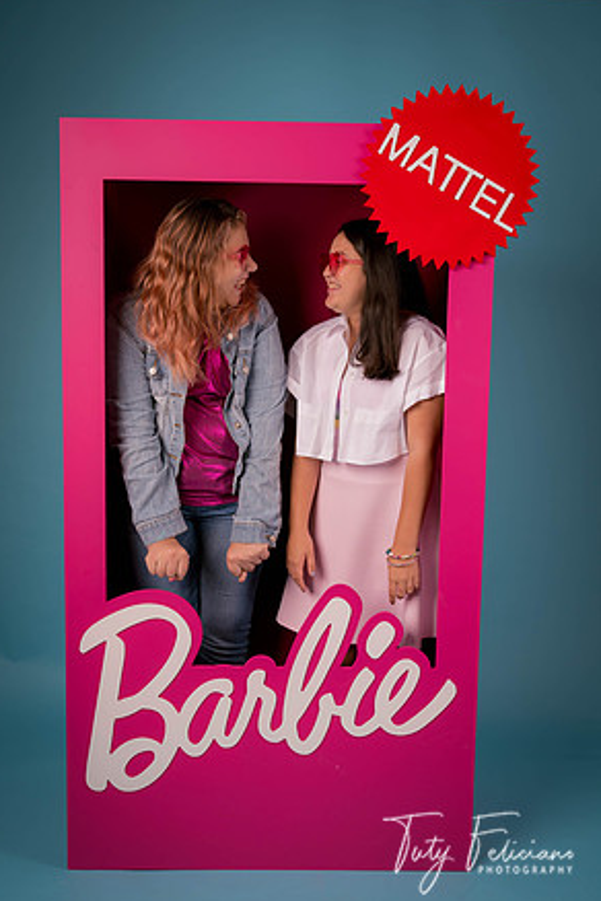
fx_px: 952
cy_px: 455
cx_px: 296
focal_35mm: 38
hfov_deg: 35.1
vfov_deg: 50.7
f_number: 7.1
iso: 125
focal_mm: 37
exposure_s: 1/160
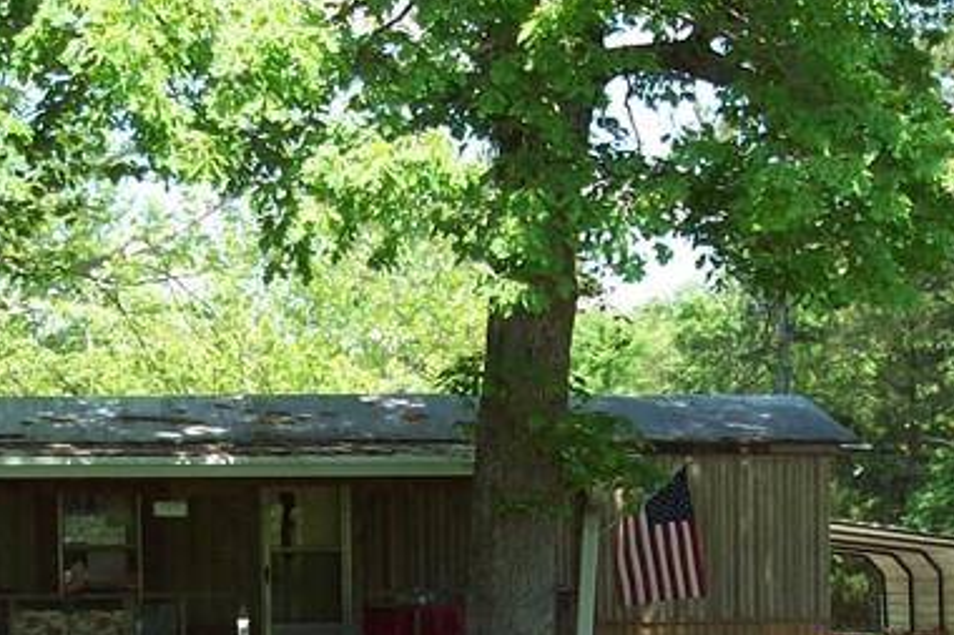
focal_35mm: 101
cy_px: 665
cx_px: 331
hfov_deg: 20.2
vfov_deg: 13.3
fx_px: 2675
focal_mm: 6
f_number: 2.7
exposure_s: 1/311
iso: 80
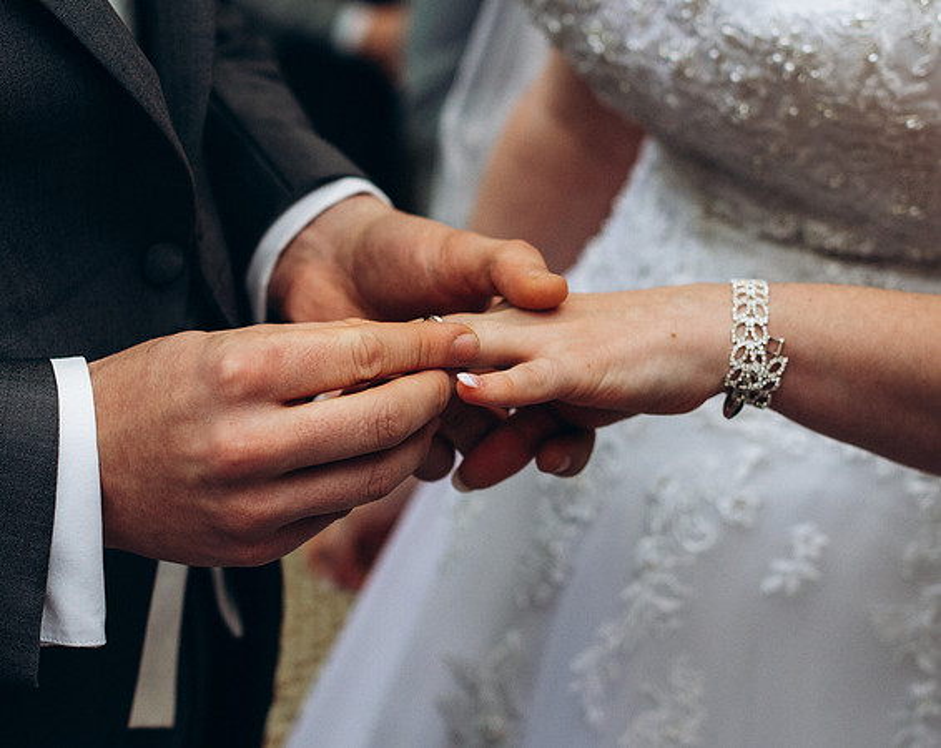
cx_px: 464
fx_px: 2135
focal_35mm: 77
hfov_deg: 24.9
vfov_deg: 19.9
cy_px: 381
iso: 400
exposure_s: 1/125
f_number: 2.5
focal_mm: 35
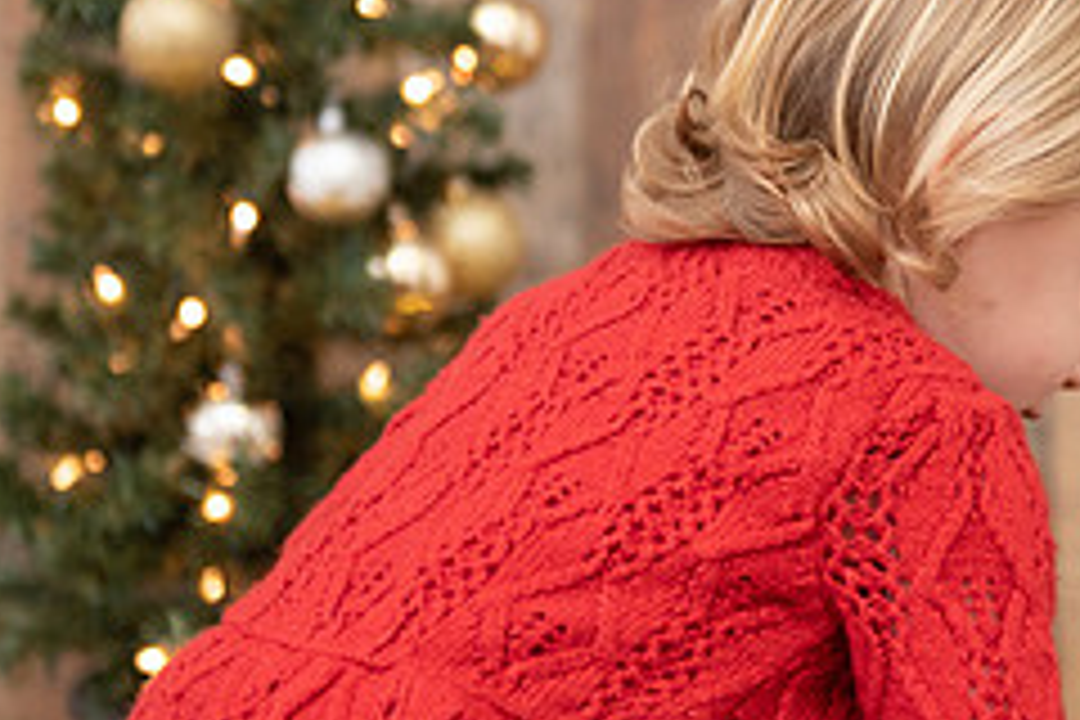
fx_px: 3570
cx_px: 837
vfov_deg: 11.5
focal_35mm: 119
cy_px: 299
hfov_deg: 17.1
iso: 500
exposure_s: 1/200
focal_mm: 48
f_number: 2.8
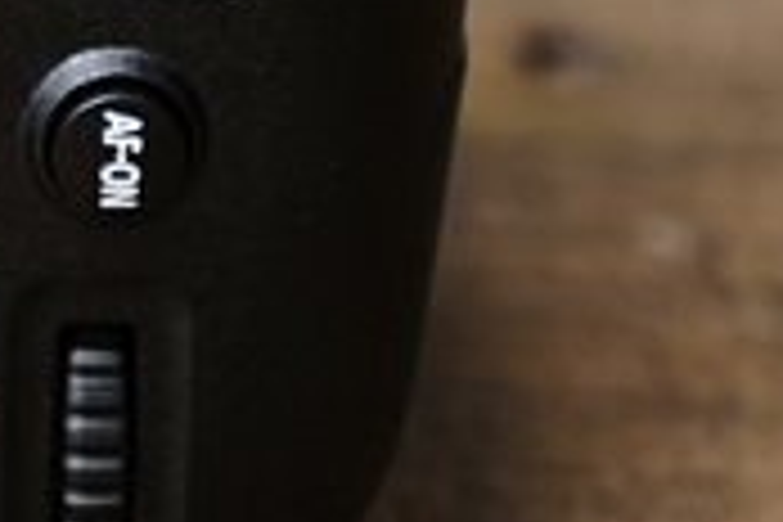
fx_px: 11527
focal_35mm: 530
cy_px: -702
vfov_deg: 2.6
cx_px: -608
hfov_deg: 3.9
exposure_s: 1/200
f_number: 3.6
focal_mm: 51.6
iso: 160
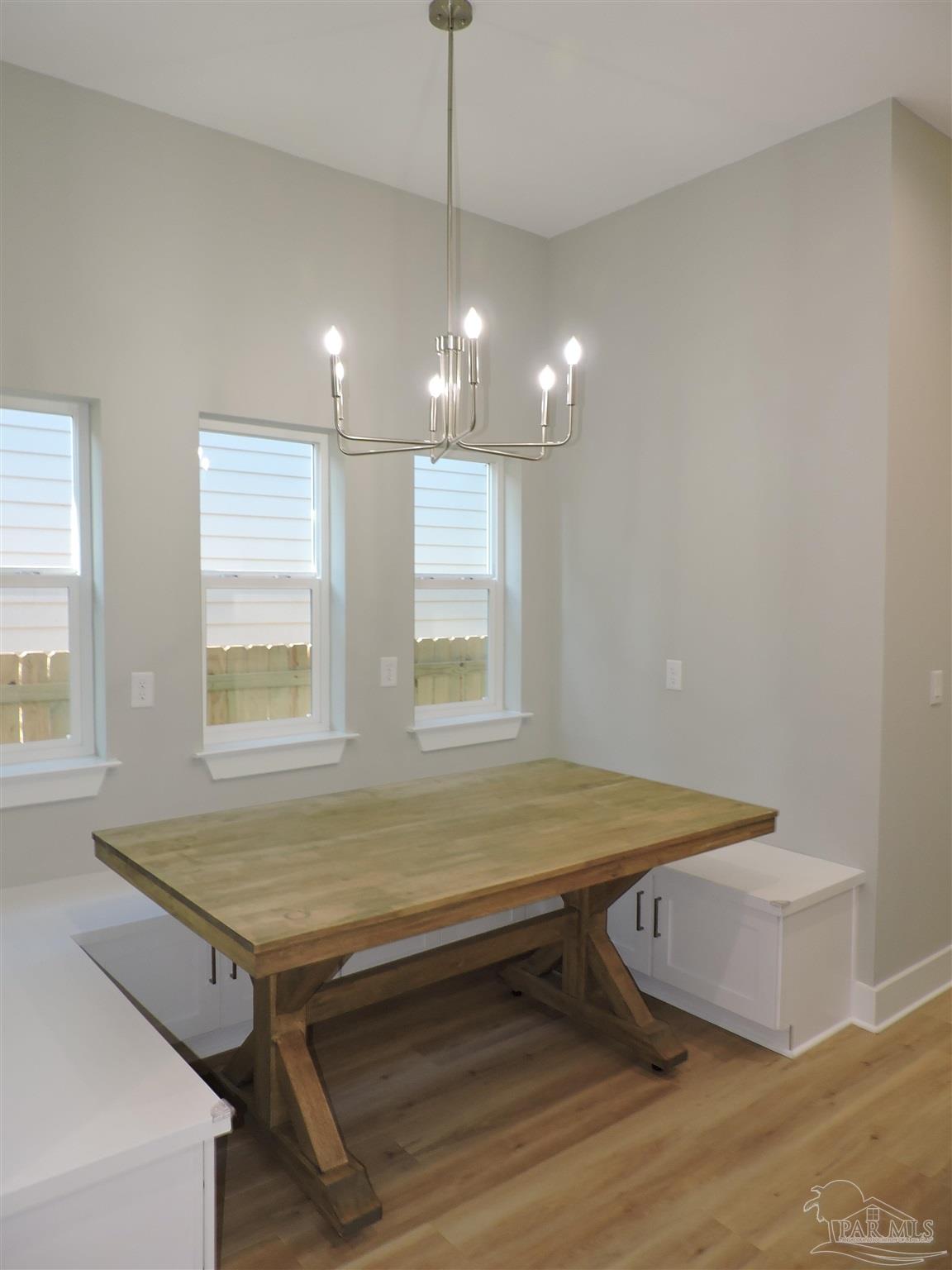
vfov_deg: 71.6
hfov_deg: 56.8
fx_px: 880
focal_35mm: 24
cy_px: 635
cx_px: 476
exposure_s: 1/40
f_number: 3
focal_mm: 4.3
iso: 160
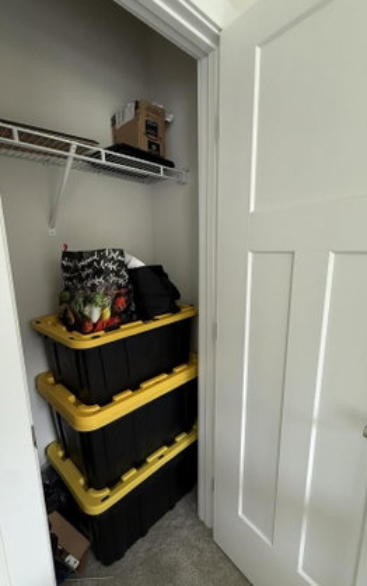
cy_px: 306
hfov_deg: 68.0
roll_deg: +0.0
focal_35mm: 17
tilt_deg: -11.4
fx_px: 272
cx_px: 185
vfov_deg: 94.3
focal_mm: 2.22
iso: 320
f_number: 2.2
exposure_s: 1/120
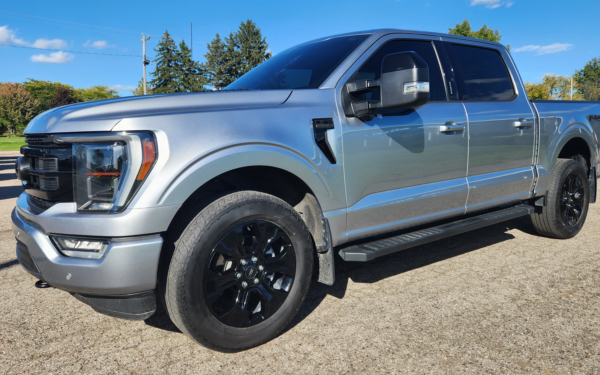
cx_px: 309
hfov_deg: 70.4
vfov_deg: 47.5
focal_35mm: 26
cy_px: 165
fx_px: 425
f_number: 1.8
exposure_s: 1/1269
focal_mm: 5.4
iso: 20
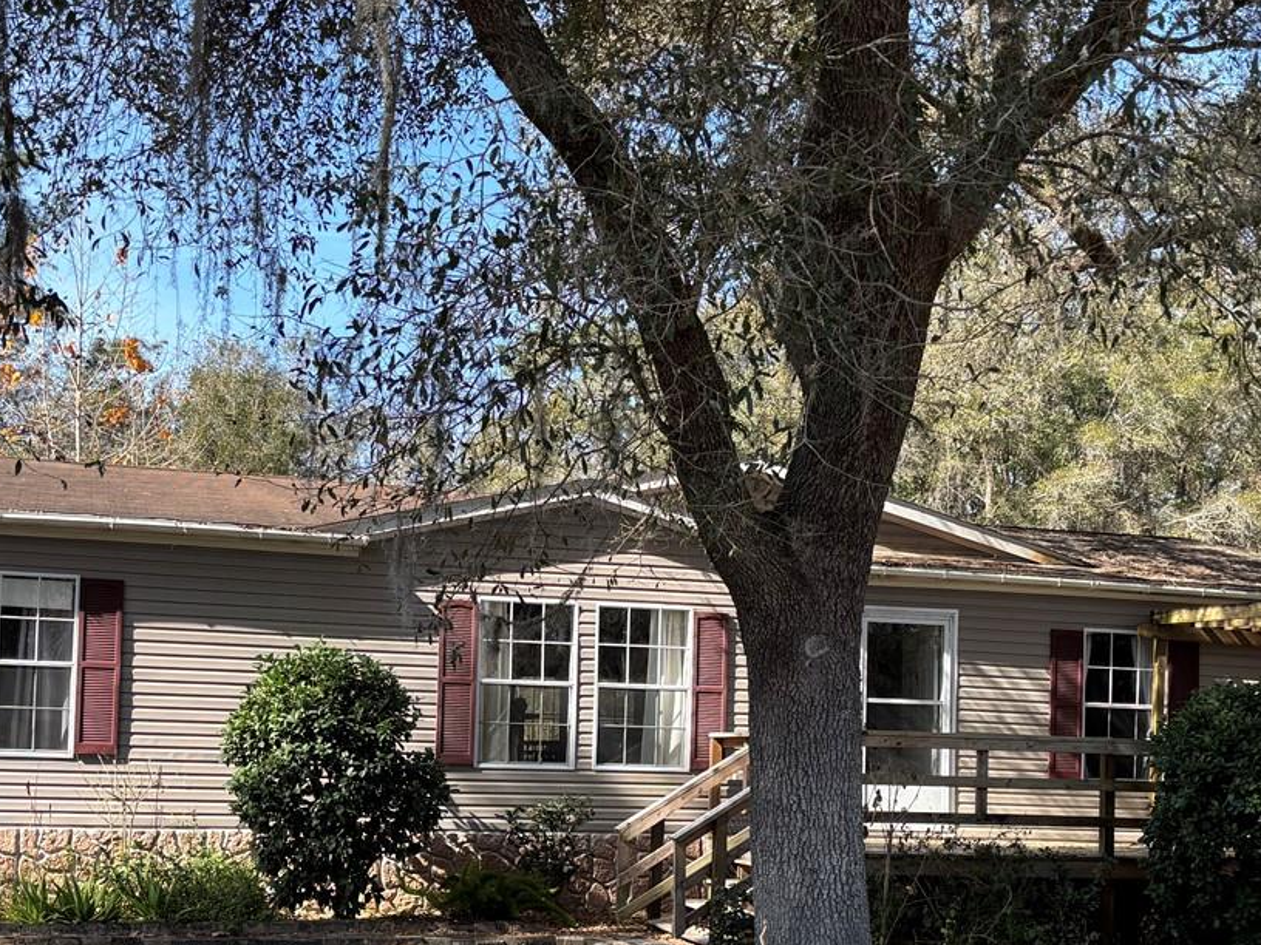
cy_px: 698
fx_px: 1858
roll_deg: -1.6
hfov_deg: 37.5
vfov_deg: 28.2
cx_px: 643
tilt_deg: +0.3
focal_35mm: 51
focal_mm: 5.96
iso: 50
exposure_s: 1/732
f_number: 1.6
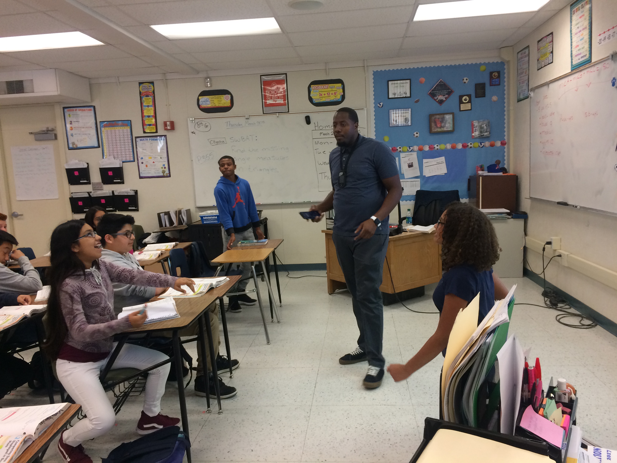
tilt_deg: -7.3
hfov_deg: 61.7
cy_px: 232
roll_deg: +3.8
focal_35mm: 29
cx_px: 308
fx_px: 517
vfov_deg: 48.2
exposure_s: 1/30
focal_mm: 4.15
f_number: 2.2
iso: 100
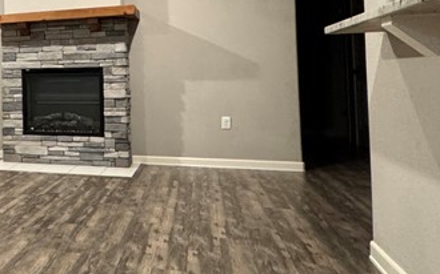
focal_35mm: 46
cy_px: 68
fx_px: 551
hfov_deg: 35.6
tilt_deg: +1.4
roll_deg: +0.7
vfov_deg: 27.6
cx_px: -69
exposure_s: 1/60
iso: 640
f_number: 2.2
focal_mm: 2.22
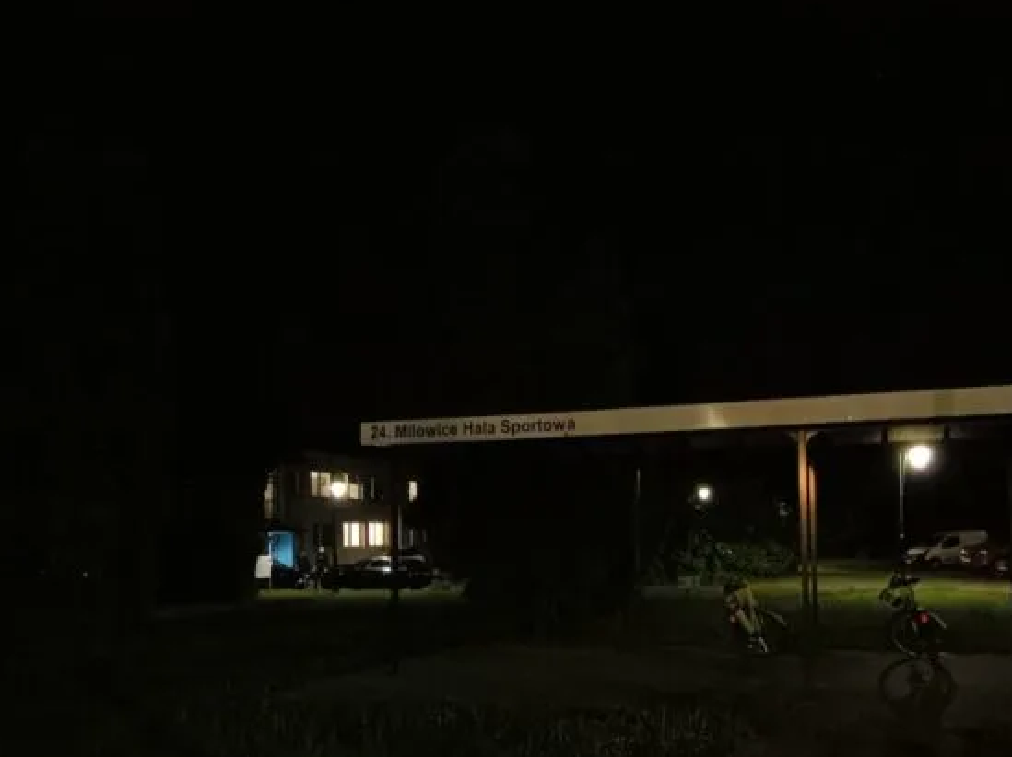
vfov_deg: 48.8
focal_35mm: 28
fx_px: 818
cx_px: 634
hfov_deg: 62.6
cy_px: 505
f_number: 2.2
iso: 2500
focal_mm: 2.78
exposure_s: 1/10
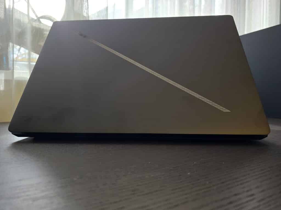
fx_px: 187
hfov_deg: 73.9
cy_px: 105
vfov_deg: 58.9
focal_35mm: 23
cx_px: 140
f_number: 1.7
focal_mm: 6.3
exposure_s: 1/100
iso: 400
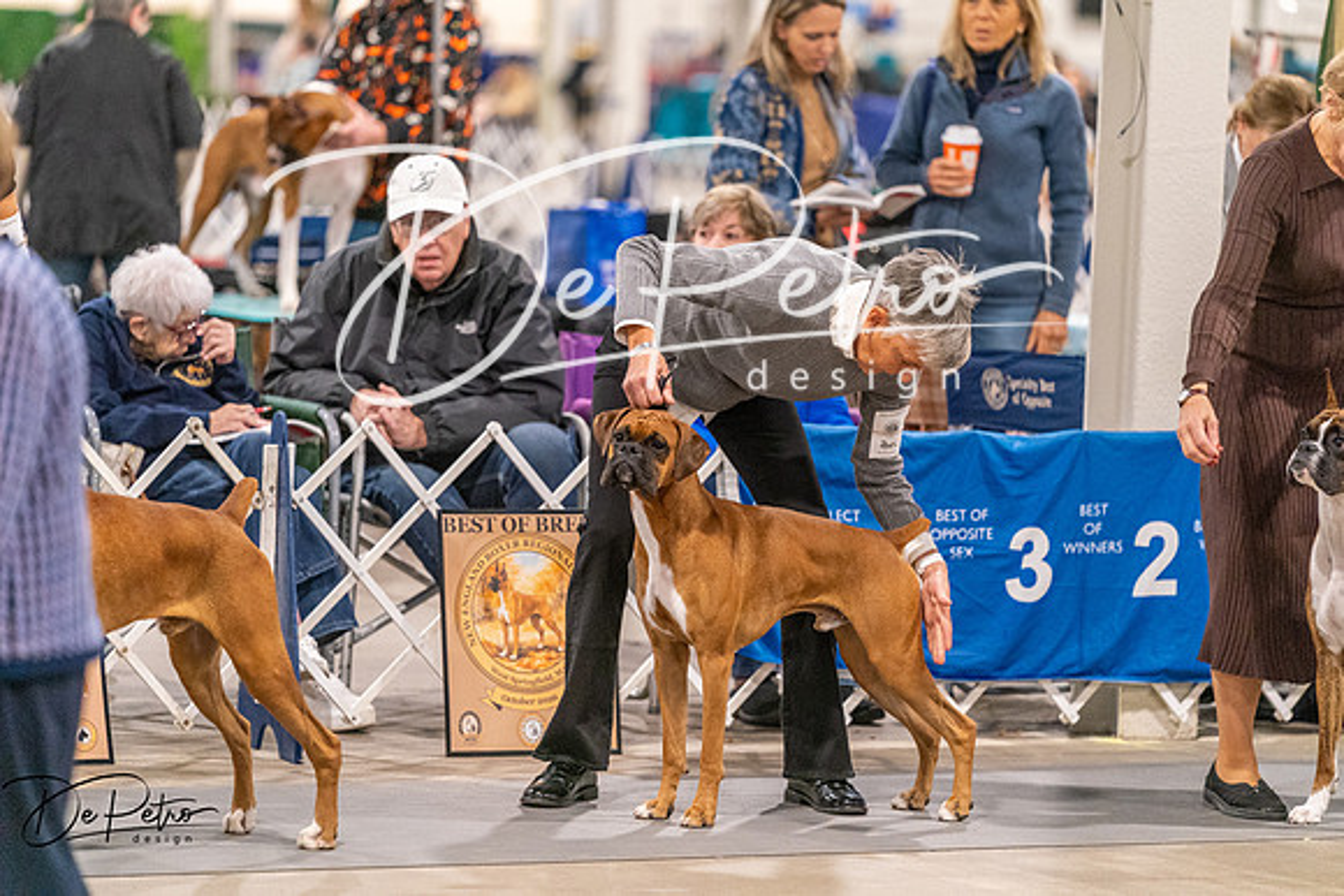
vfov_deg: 7.1
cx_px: 672
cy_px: 448
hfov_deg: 10.6
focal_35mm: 194
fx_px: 7244
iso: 6400
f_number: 3.2
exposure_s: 1/250
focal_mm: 194
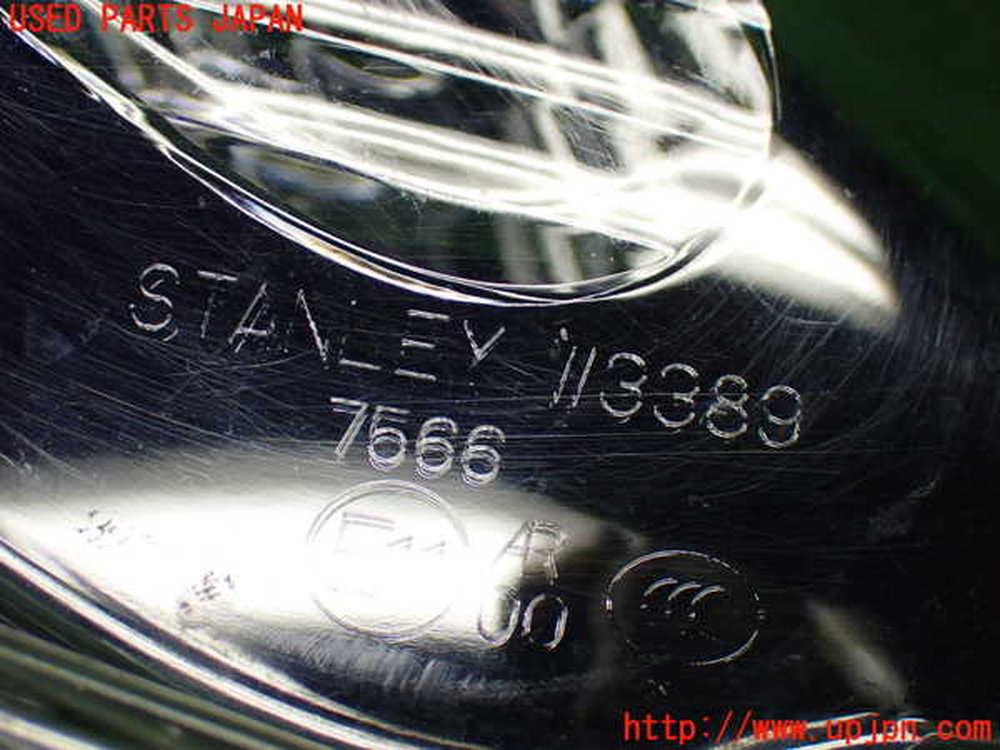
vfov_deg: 19.1
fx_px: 2224
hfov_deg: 25.3
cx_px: 500
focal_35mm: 77
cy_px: 375
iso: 800
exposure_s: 1/80
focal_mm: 13.65
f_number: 4.1
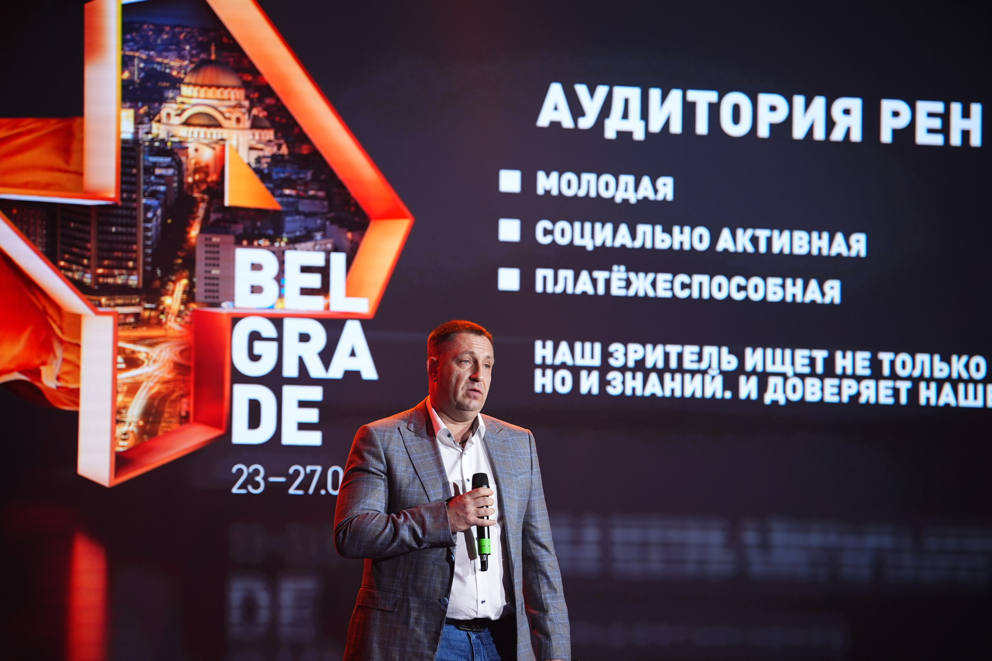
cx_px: 496
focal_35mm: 138
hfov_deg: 14.9
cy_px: 330
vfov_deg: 9.9
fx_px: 3803
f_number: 2.8
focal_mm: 138
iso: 500
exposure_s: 1/200
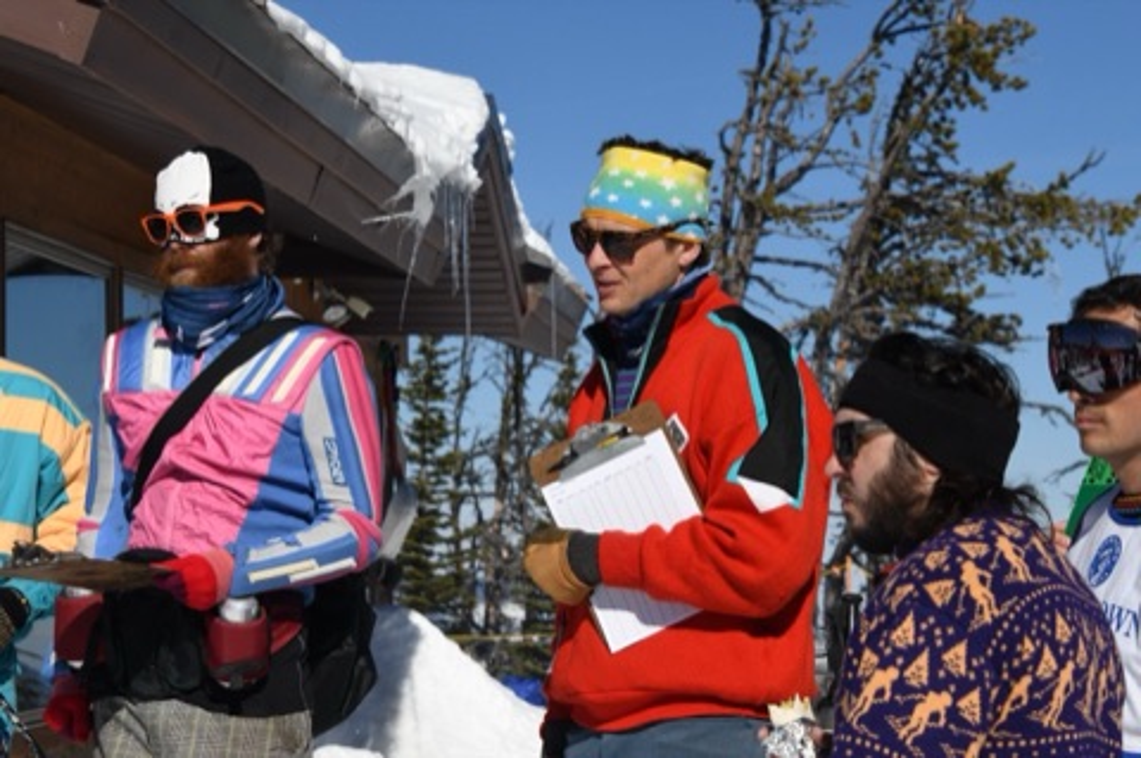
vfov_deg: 12.2
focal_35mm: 112
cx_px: 570
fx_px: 3546
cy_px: 379
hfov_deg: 18.3
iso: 400
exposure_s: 1/2000
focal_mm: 75
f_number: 9
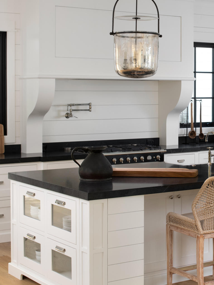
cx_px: 217
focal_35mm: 79
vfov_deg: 24.7
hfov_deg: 18.2
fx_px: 651
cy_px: 150
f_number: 8
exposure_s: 1/6
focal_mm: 45
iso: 250
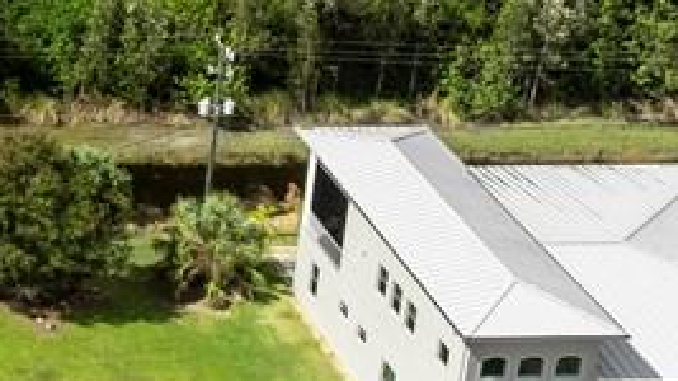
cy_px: 38
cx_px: -333
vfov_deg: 12.0
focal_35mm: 100
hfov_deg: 18.9
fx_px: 1797
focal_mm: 12.29
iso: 100
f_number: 9
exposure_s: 1/100
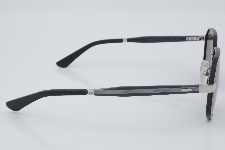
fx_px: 469
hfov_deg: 27.0
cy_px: 75
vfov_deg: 18.2
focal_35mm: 75
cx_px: 112
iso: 100
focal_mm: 50
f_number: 32
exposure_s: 1/4
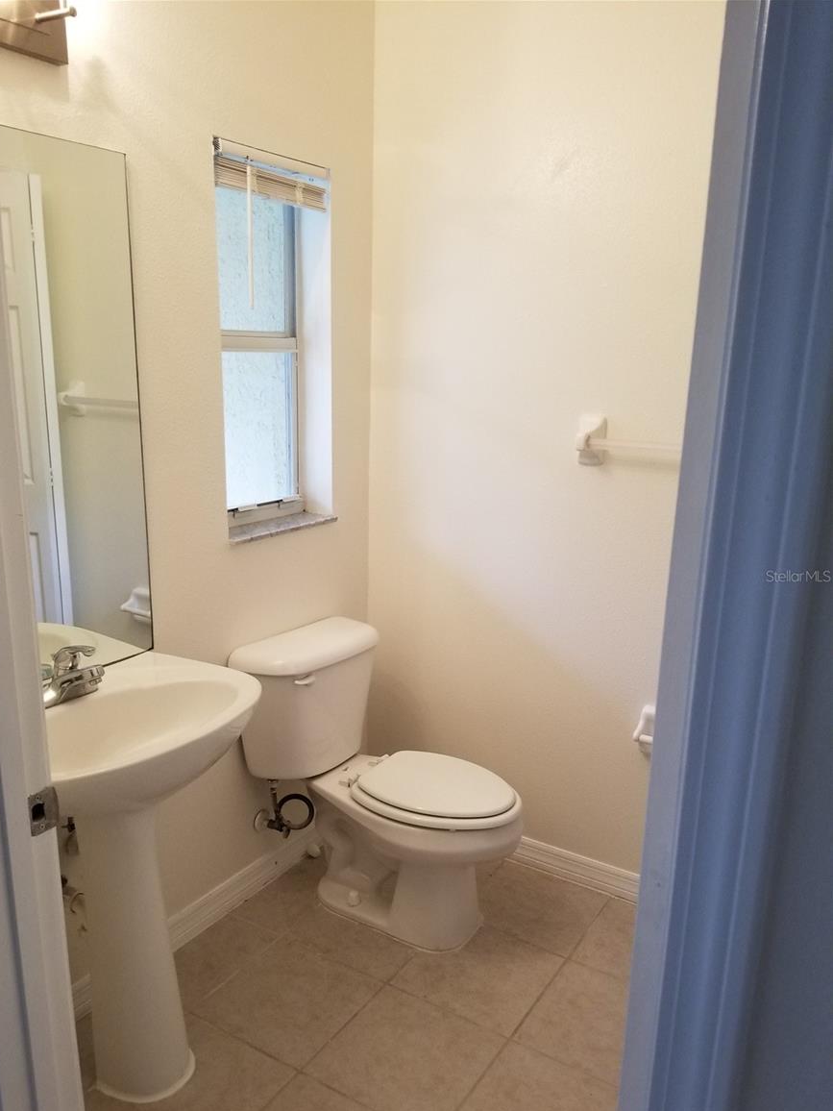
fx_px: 866
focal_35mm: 27
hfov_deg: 51.3
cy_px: 576
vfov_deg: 65.3
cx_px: 402
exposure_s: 1/40
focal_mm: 4.3
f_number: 1.7
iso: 200
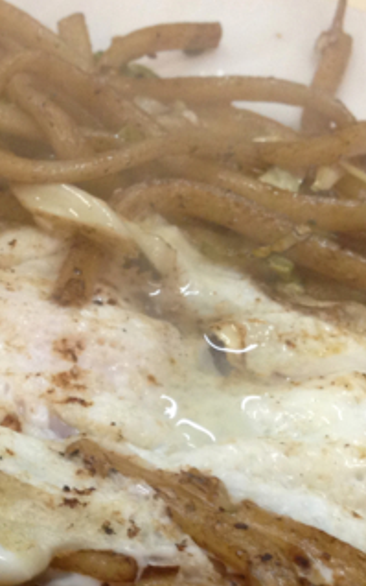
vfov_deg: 23.2
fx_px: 1403
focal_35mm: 88
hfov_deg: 14.7
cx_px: 29
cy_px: 475
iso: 125
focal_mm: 4.13
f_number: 2.4
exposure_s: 1/20
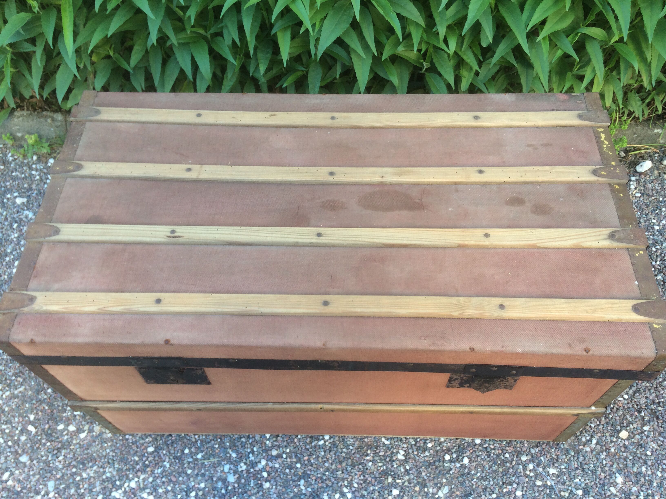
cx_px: 333
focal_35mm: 29
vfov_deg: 48.2
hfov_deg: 61.7
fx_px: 558
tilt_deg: -56.2
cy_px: 250
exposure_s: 1/50
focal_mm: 4.15
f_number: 2.2
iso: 40
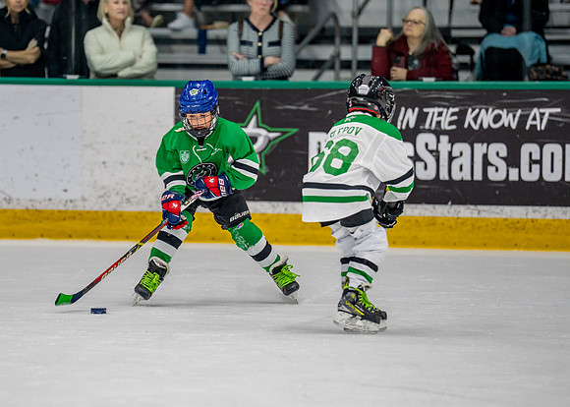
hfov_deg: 7.7
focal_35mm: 262
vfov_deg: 5.5
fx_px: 4248
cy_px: 195
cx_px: 205
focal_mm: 200
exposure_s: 1/1250
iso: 1000
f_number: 2.8
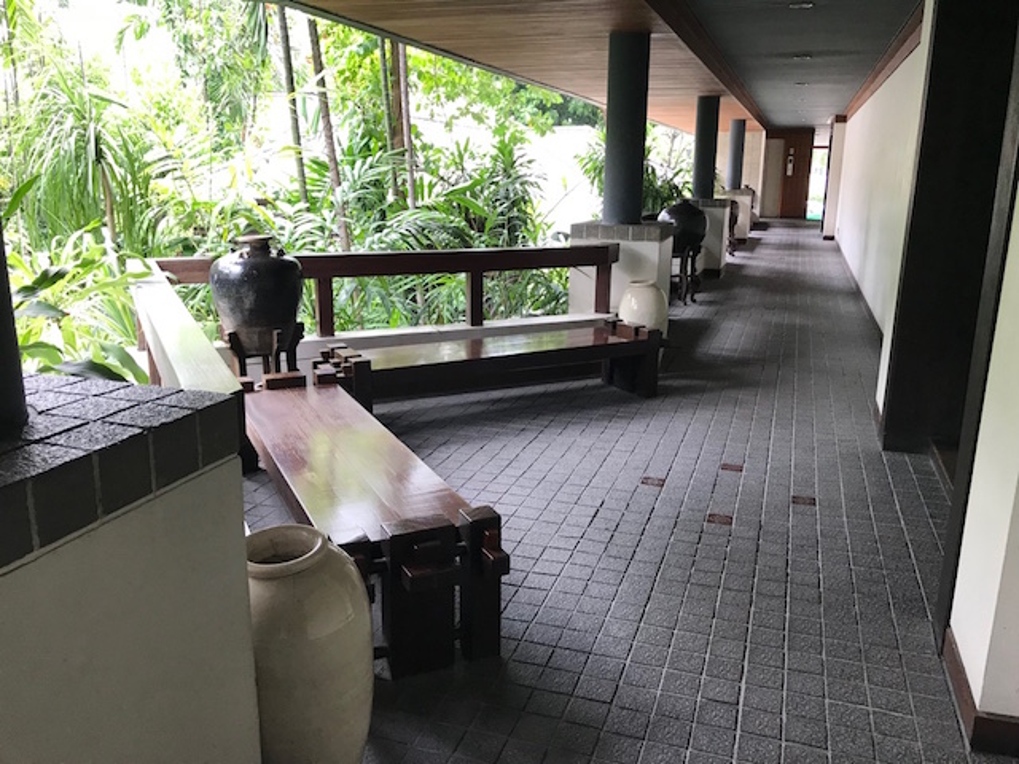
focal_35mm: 28
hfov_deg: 63.4
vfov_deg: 49.7
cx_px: 510
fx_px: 824
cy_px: 382
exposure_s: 1/33
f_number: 1.8
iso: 25
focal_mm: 3.99
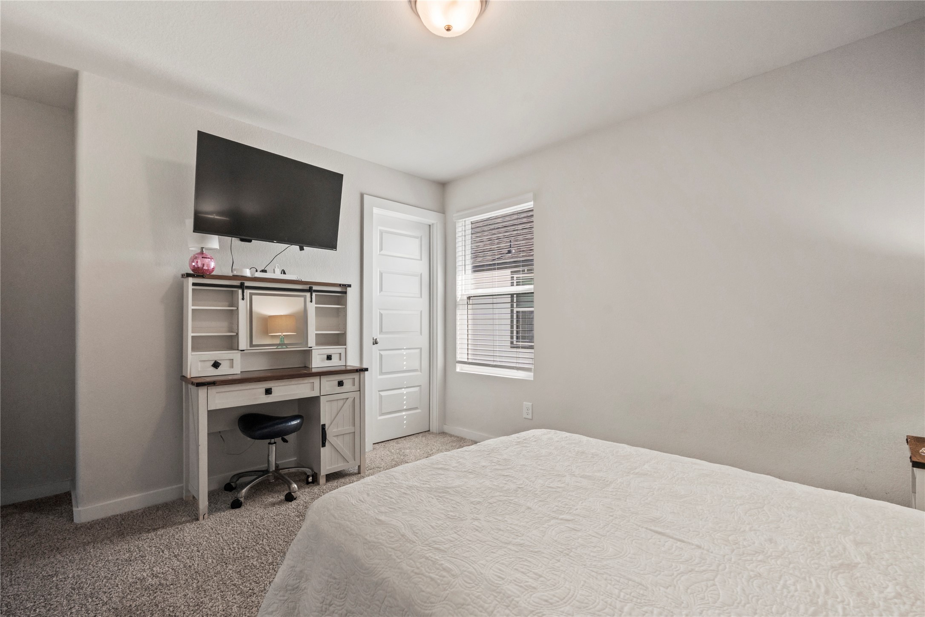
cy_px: 308
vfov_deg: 72.1
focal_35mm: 16
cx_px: 462
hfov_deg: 95.0
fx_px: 424
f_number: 8
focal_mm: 16.5
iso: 400
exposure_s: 1/5
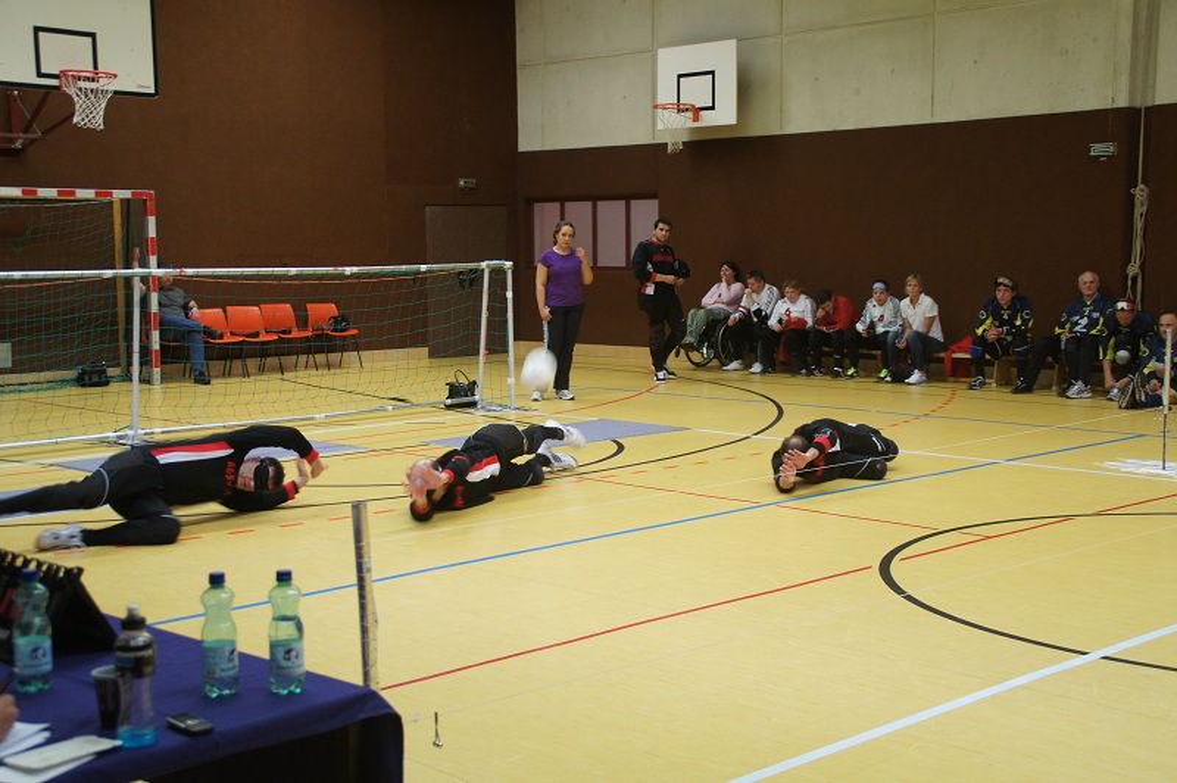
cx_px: 588
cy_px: 392
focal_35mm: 45
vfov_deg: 29.8
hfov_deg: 43.6
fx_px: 1470
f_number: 4
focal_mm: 30
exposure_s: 1/50
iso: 1000
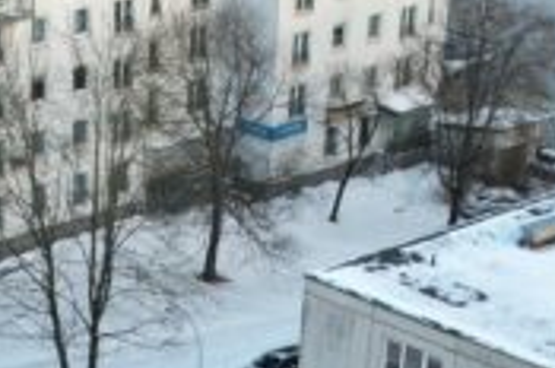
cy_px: 801
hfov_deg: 15.7
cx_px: 38
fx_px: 1985
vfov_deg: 9.7
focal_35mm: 129
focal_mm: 8.38
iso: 100
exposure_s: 1/320
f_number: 2.8
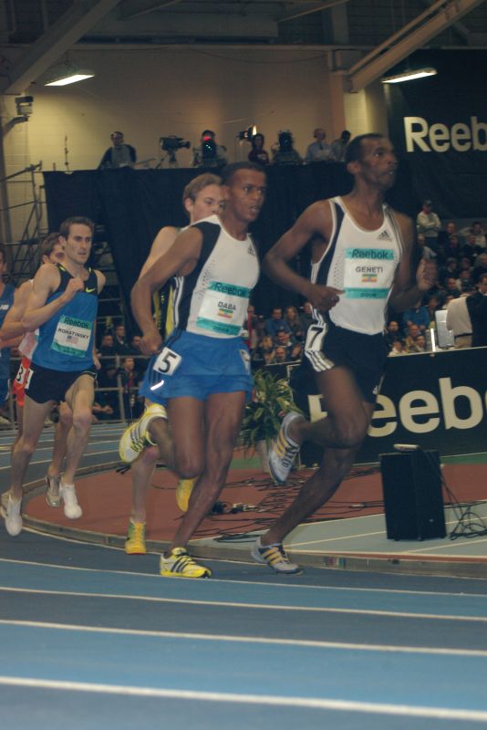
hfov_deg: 12.5
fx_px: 2220
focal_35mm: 110
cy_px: 365
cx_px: 244
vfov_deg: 18.7
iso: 800
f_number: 6.3
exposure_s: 1/125
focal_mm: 73
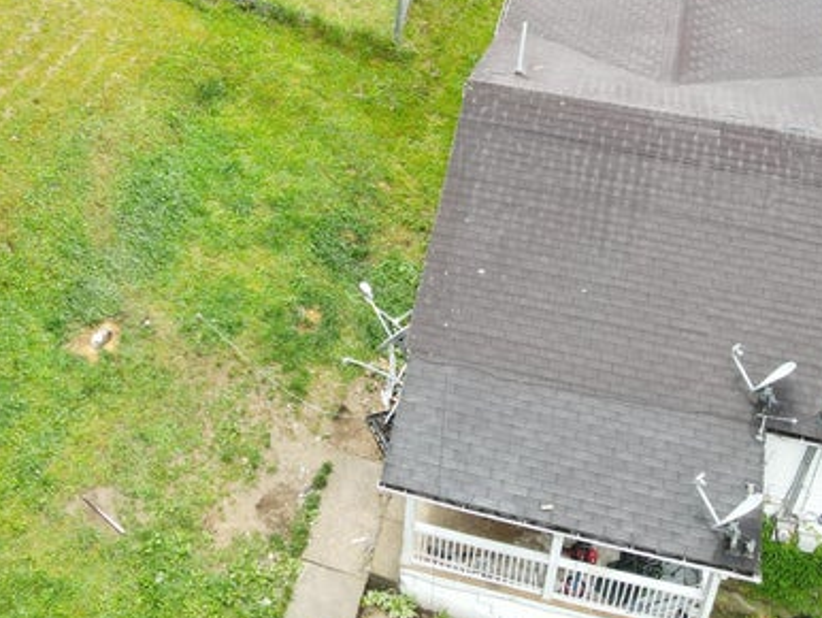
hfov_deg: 35.9
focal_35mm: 53
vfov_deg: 26.7
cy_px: 70
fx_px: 1259
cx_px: 293
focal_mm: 4.5
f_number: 2.8
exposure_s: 1/100
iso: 100
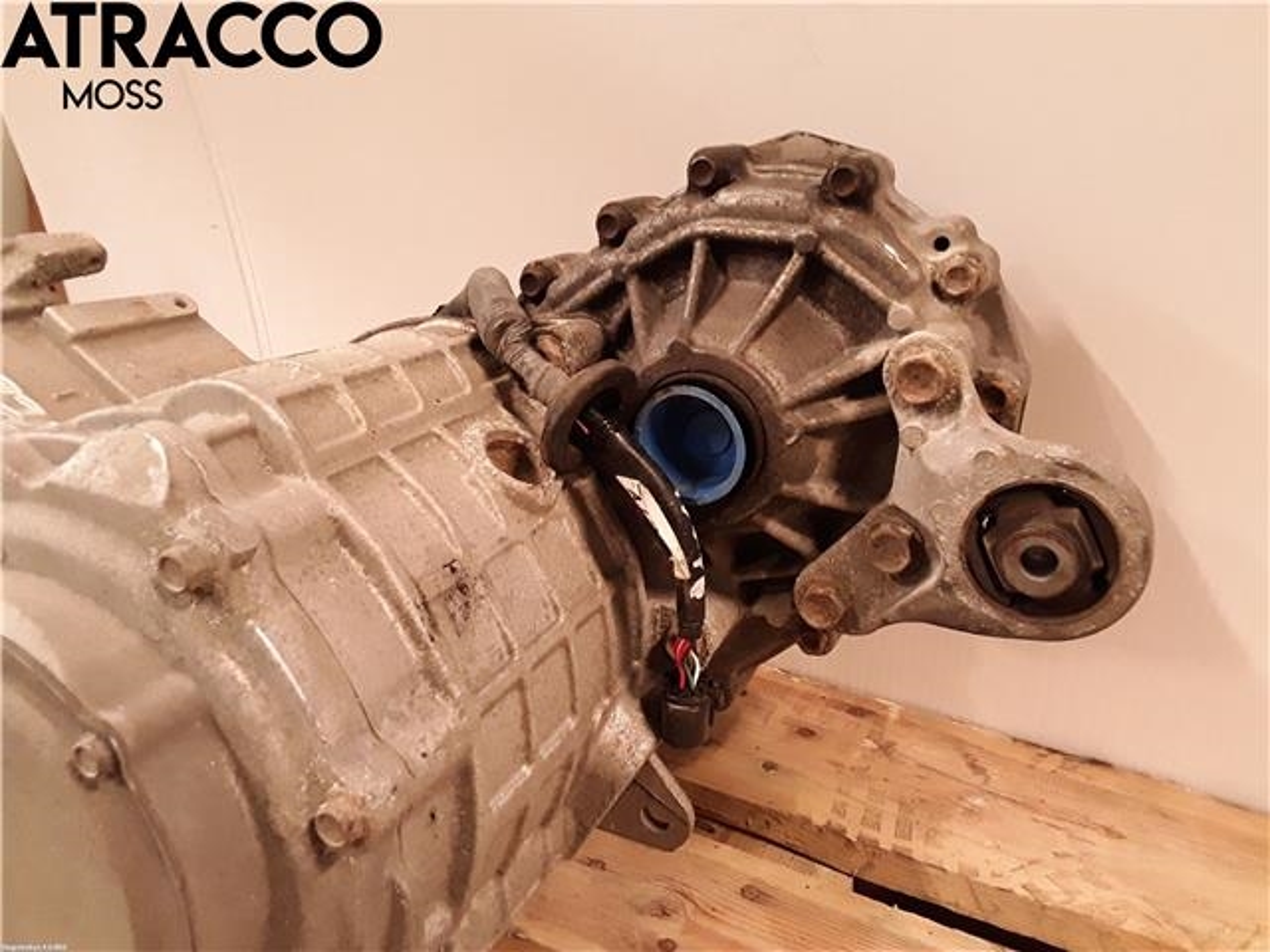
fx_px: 1027
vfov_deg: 49.7
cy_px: 476
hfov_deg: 63.4
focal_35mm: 28
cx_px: 635
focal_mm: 2.91
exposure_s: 1/25
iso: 200
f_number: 1.9
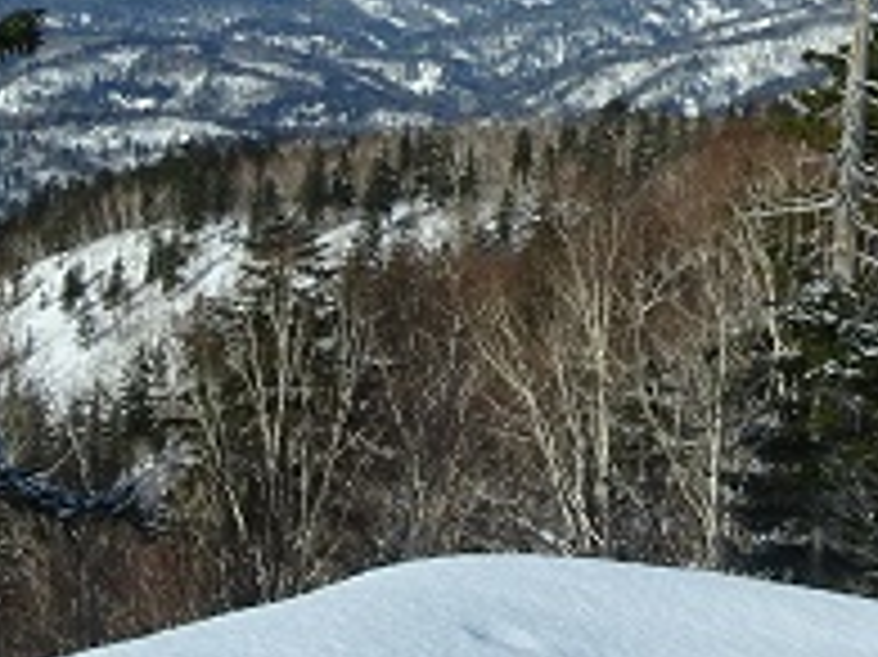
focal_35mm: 81
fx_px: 2053
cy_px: -52
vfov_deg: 17.6
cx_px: 502
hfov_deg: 24.1
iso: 80
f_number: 3.5
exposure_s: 1/1250
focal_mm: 4.1
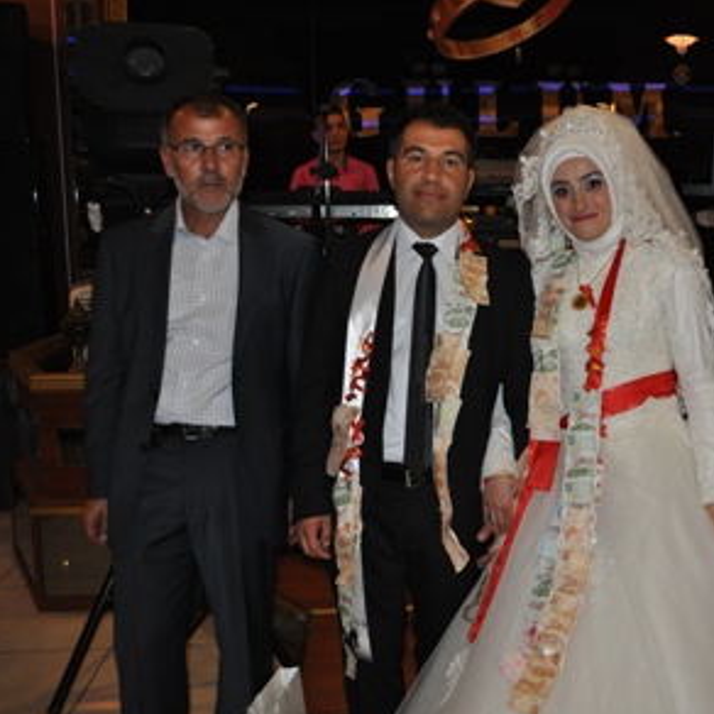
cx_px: 538
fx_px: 1003
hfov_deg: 38.1
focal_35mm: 43
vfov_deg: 39.2
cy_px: 362
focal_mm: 22
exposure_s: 1/60
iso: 800
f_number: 4
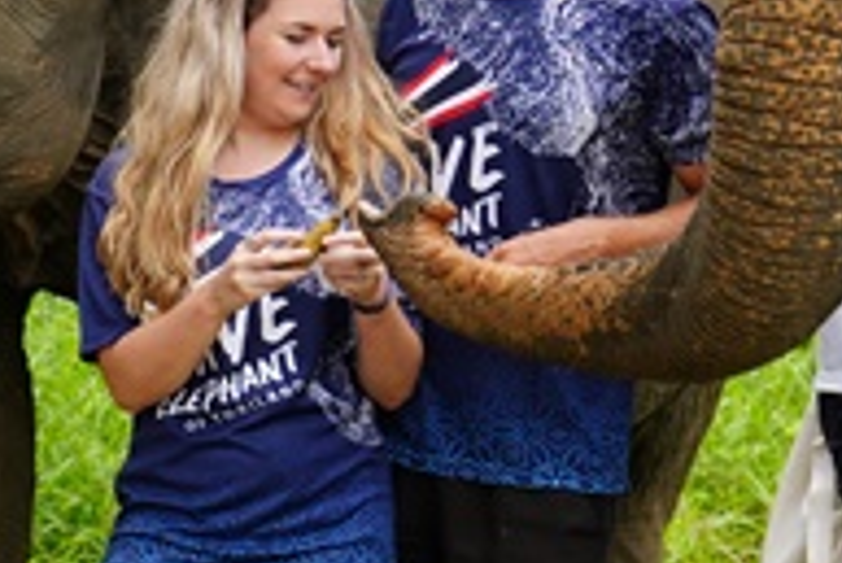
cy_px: 172
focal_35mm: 182
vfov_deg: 7.6
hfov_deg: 10.9
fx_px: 4260
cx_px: -384
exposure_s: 1/2000
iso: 1000
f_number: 3.5
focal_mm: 44
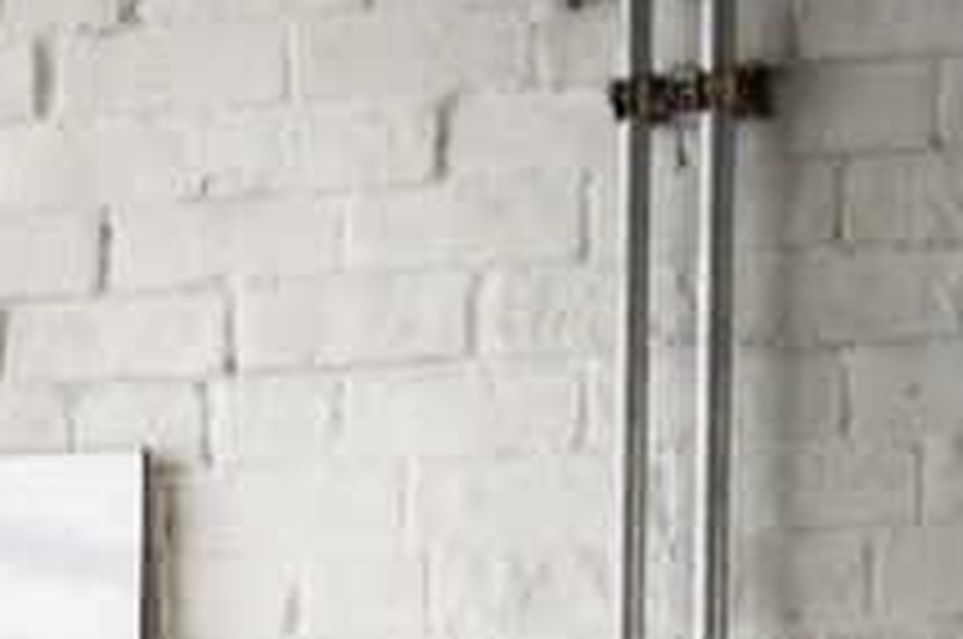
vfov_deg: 4.8
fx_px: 7505
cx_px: -1593
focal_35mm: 281
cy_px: 1534
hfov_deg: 6.8
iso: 100
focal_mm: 50
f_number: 2
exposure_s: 1/200
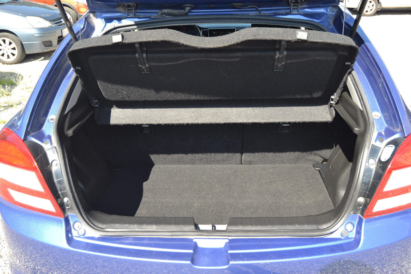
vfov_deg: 43.6
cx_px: 206
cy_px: 137
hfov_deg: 61.9
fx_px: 342
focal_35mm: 30
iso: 140
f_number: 5.6
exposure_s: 1/125
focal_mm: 20
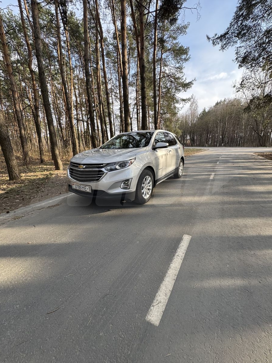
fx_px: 147
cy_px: 182
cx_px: 136
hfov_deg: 85.7
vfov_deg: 102.1
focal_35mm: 14
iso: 40
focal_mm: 2.22
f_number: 2.2
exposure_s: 1/331
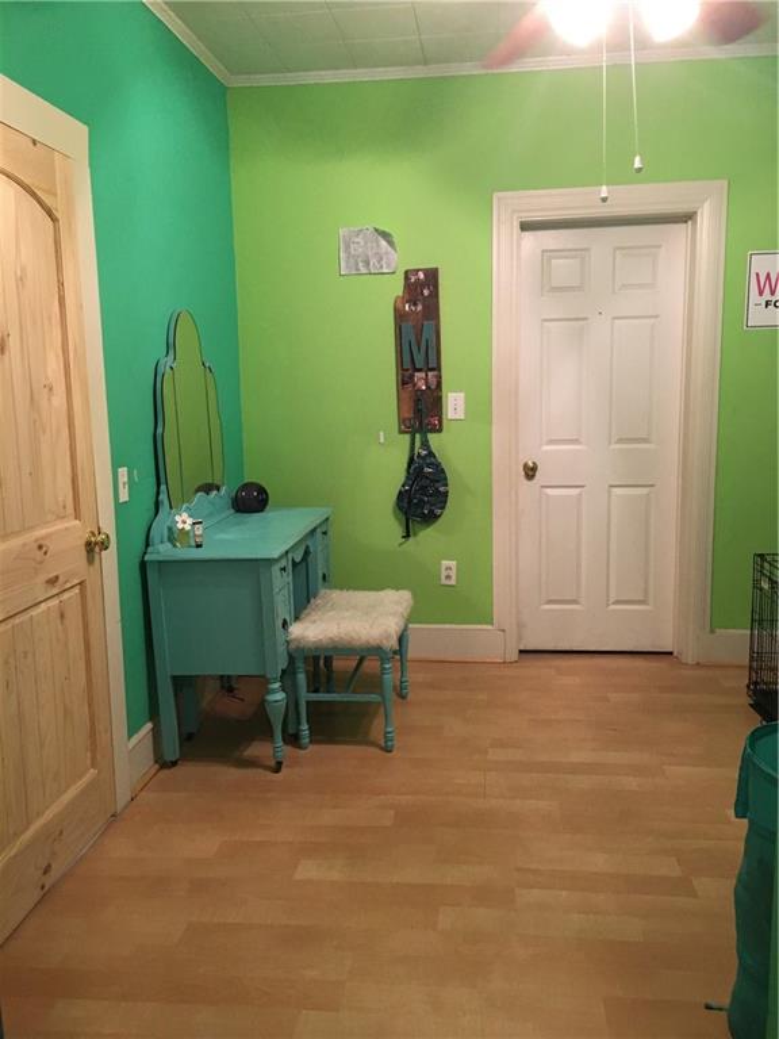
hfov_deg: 48.2
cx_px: 390
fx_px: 870
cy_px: 520
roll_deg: +0.4
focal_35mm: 29
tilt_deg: -8.6
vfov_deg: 61.7
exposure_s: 1/20
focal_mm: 4.15
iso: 200
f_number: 2.2
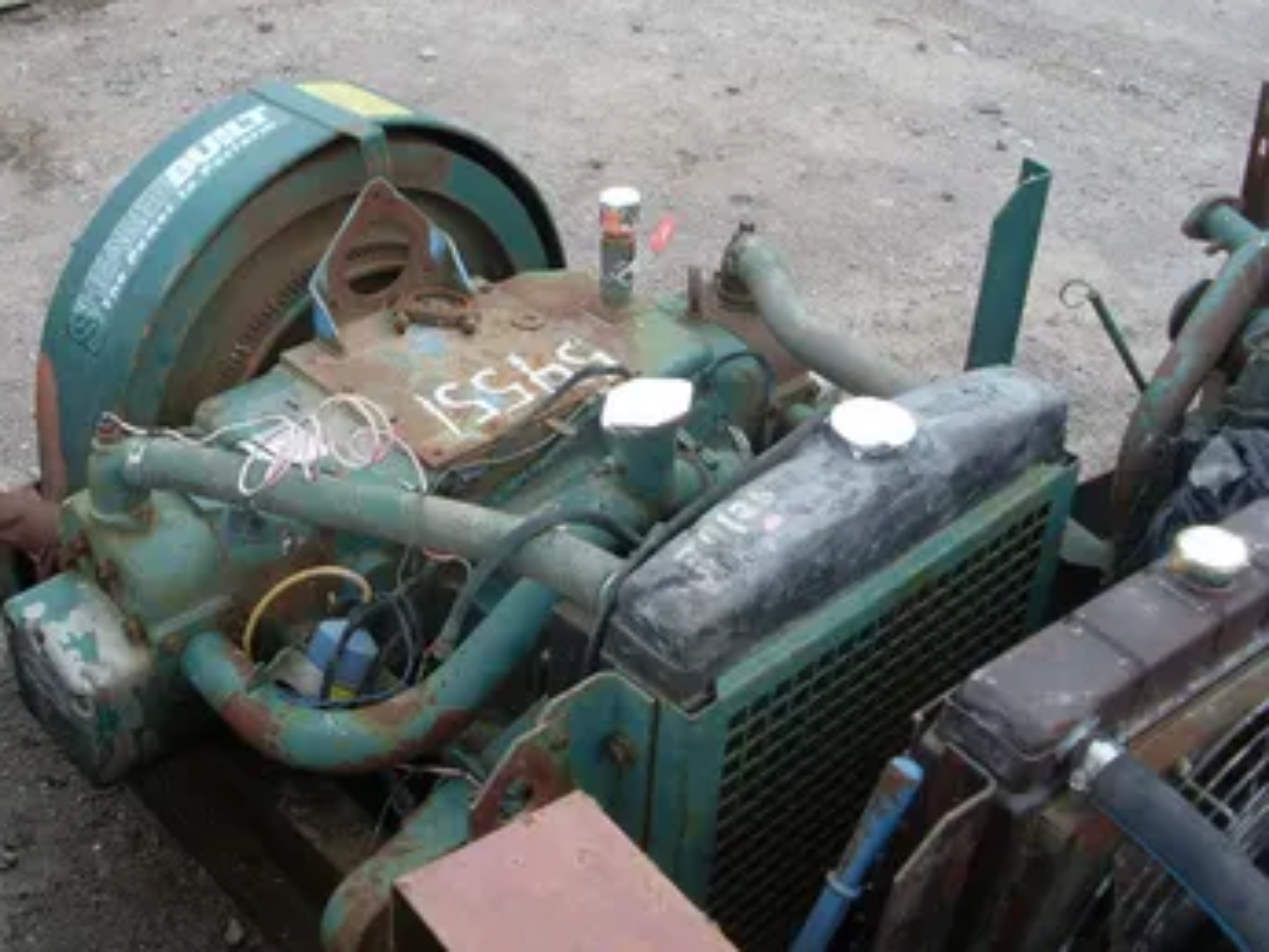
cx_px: 541
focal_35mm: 44
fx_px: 1614
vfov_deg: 32.9
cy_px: 419
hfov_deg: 42.8
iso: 80
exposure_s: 1/350
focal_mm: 6.3
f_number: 3
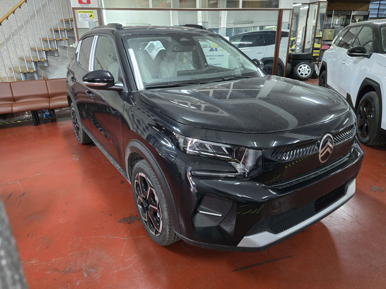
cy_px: 144
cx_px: 193
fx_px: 256
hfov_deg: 73.9
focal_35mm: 23
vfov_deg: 58.9
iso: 1600
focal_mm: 6.3
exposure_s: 1/50
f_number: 1.7
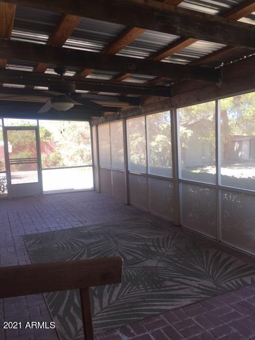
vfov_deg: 61.7
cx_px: 128
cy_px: 170
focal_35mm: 29
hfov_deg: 48.2
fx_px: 285
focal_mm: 4.15
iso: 25
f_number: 2.2
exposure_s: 1/40
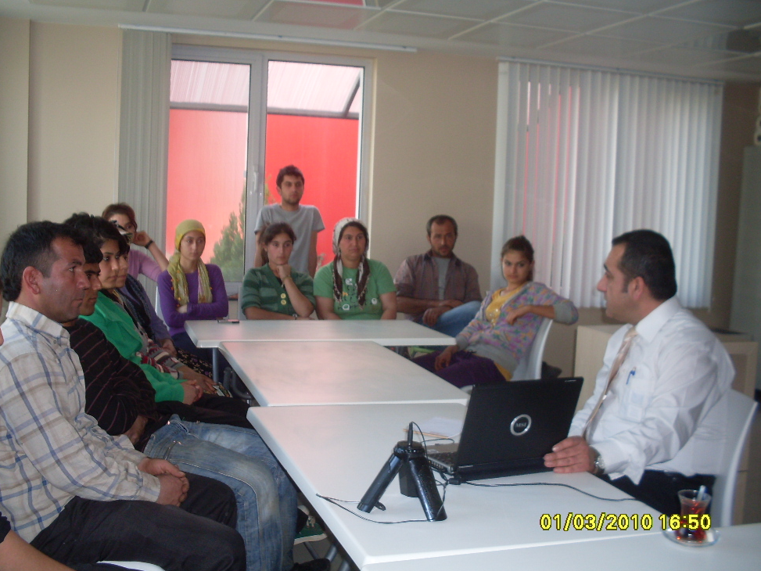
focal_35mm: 40
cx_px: 365
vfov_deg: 36.0
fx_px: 879
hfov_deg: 46.8
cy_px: 280
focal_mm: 6.3
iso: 100
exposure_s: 1/45
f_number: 2.8
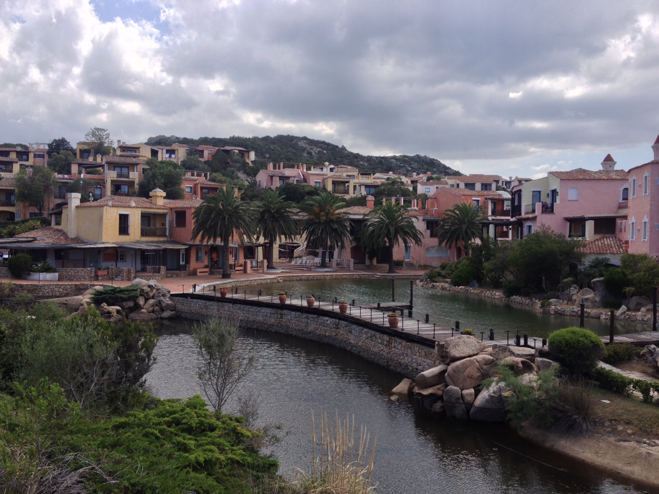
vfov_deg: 40.7
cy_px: 247
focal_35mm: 35
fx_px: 666
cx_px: 330
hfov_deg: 52.6
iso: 50
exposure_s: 1/1151
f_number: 2.4
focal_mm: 4.28
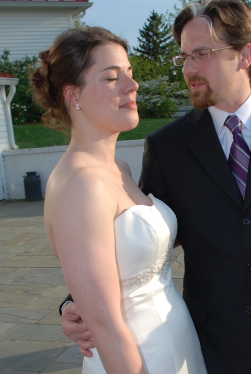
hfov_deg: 24.5
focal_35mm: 55
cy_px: 231
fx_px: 574
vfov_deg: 36.0
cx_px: 176
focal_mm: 22
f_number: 6.3
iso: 100
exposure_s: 1/160
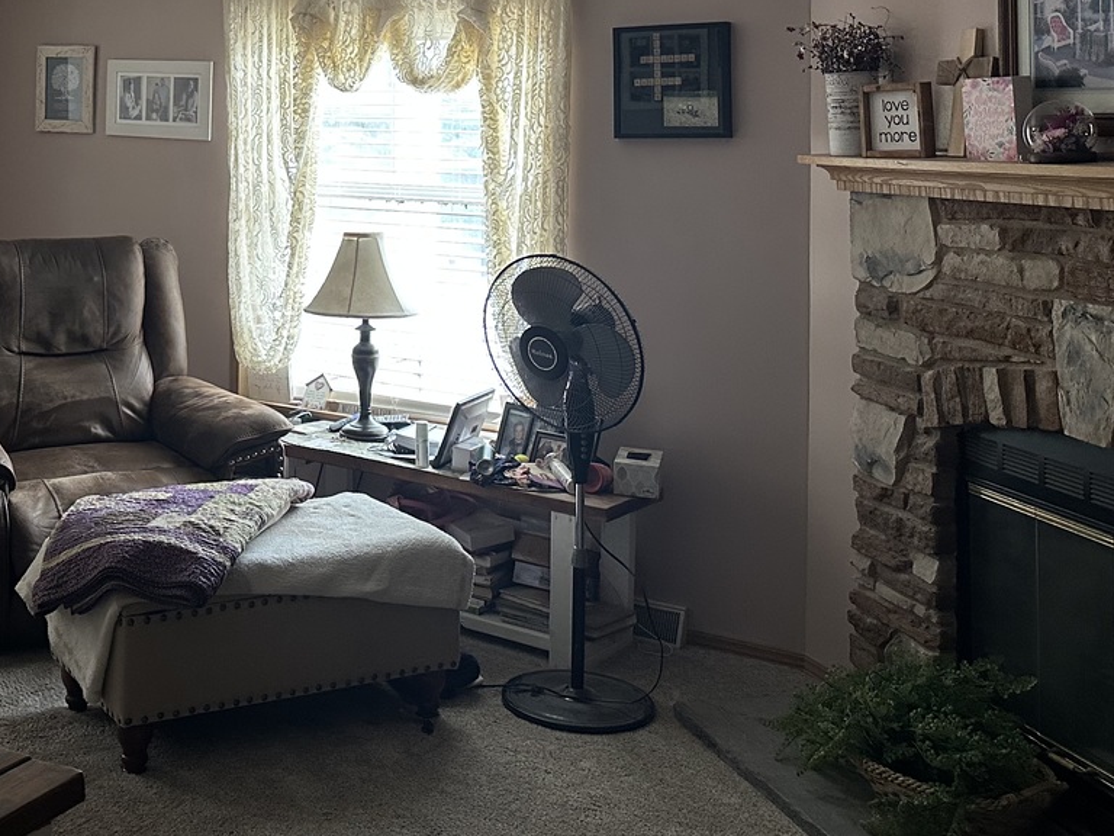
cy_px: 93
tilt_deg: +1.8
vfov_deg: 30.8
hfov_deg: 40.4
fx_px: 1448
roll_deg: -1.3
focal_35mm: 45
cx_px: 232
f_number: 1.78
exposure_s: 1/60
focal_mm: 6.86
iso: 250
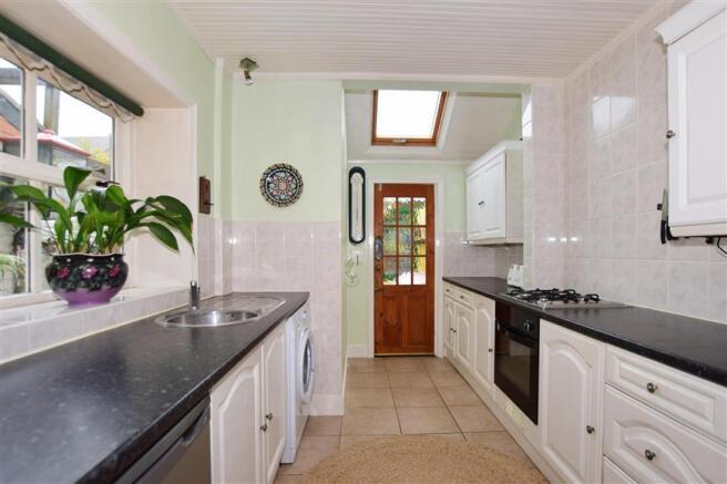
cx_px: 364
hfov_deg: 100.4
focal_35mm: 15
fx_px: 303
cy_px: 242
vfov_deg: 77.3
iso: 400
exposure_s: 1/25
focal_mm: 10
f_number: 5.6
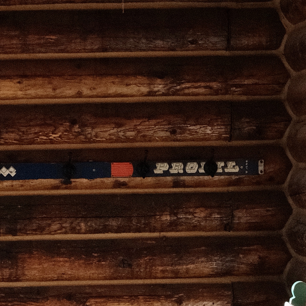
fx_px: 1820
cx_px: 6
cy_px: 340
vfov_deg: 9.5
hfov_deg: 9.5
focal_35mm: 182
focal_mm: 27
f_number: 11
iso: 1600
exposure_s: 1/500
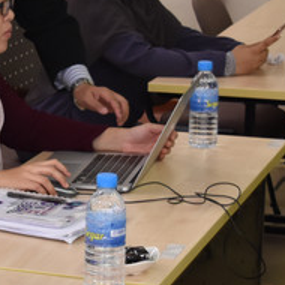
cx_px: -102
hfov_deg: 10.6
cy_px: 161
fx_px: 1500
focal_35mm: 161
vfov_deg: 10.9
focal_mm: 30
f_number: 4.2
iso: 900
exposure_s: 1/200
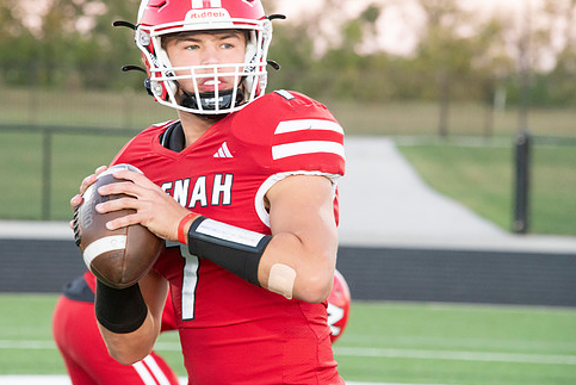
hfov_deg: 6.9
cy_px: 157
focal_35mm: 300
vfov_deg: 4.6
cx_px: 246
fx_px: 4804
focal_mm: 250
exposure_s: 1/320
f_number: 9
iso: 8000
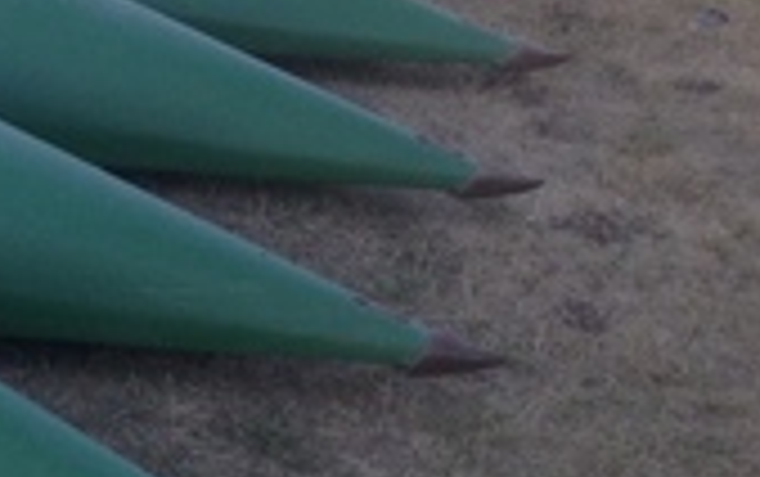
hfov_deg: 16.3
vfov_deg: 11.0
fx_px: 2467
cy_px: 32
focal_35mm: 119
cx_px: -310
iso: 50
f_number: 2.4
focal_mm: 4.28
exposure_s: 1/403
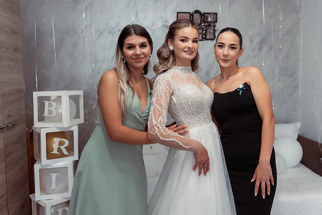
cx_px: 185
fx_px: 322
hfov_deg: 53.0
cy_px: 95
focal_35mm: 36
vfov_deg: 36.9
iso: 800
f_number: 2.8
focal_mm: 30
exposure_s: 1/250
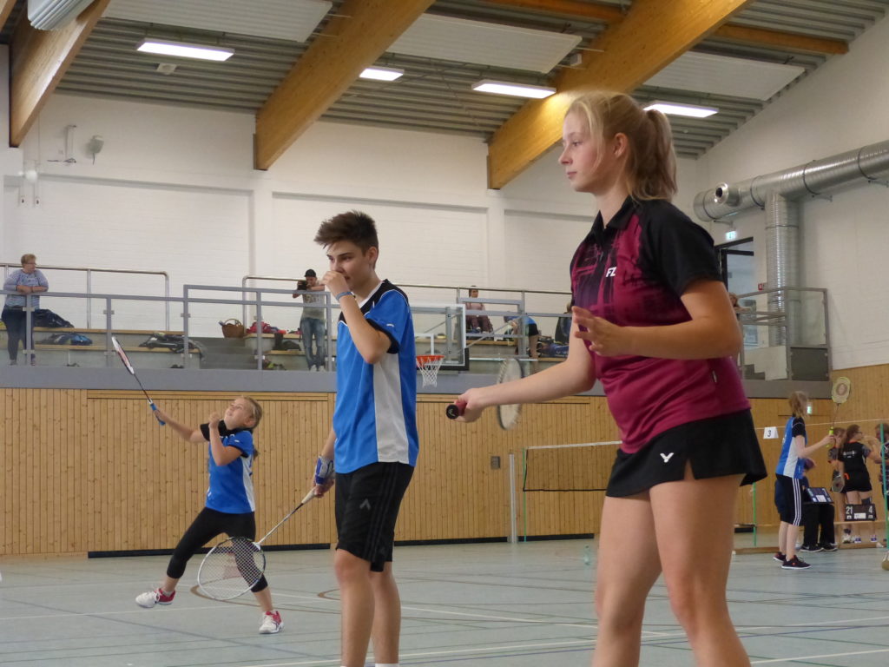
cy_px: 334
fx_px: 1567
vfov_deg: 24.0
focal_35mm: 61
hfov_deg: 31.7
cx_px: 444
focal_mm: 10.9
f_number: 2.8
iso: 800
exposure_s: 1/400
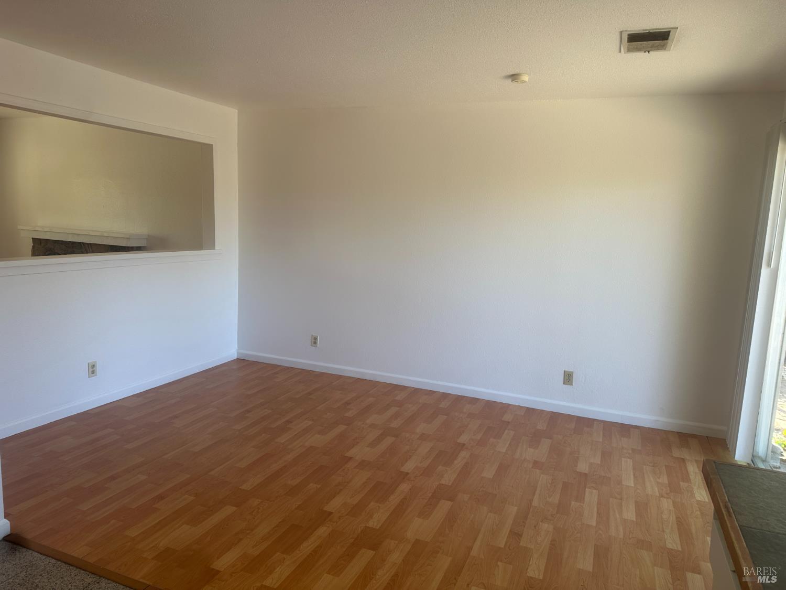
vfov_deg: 56.8
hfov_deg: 71.6
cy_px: 295
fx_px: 545
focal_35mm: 24
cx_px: 393
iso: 64
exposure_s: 1/127
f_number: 1.78
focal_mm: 6.86
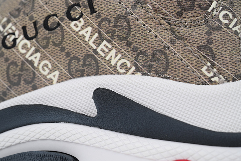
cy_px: 80
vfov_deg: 12.4
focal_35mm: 110
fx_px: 736
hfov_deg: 18.6
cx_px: 120
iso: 400
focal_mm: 110
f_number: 11
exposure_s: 1/100
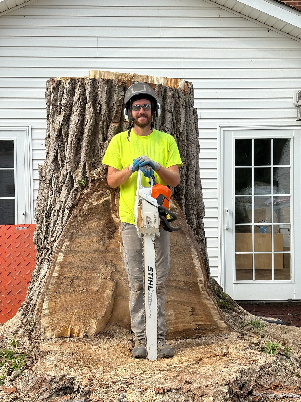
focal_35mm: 52
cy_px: 201
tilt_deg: -1.3
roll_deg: +0.5
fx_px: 603
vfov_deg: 36.8
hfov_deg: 28.0
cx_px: 150
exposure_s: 1/1312
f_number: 1.6
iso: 32
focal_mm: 5.96
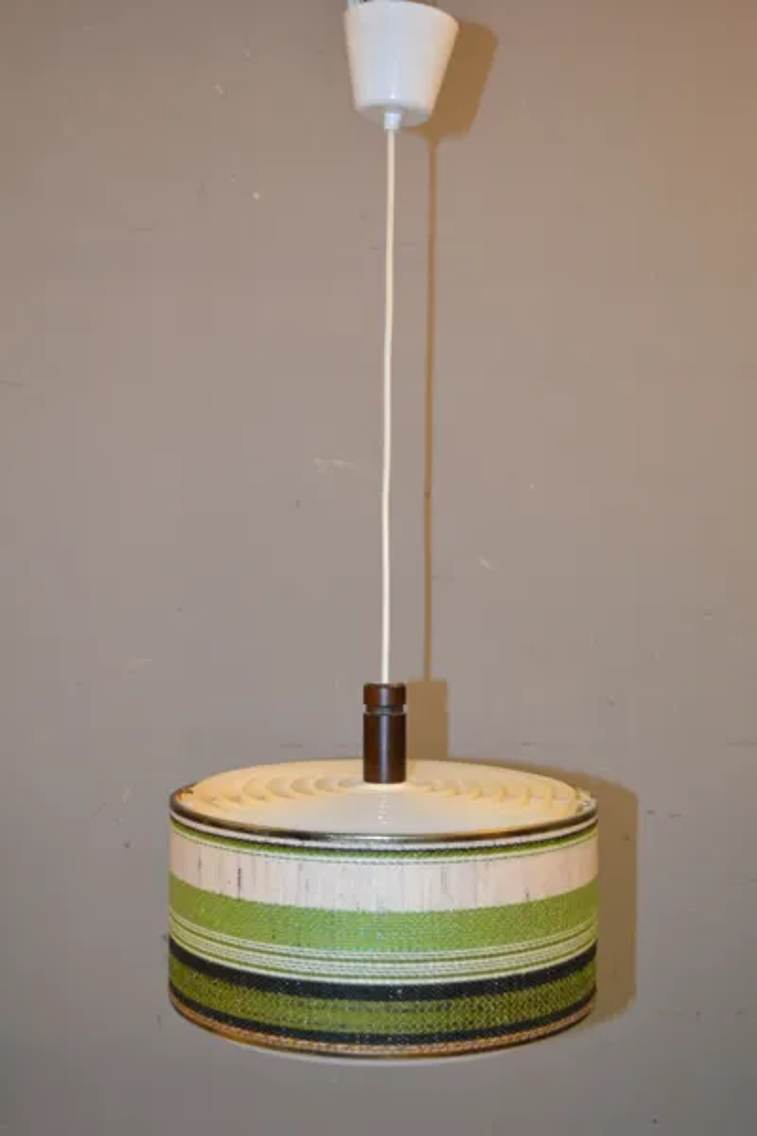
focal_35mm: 48
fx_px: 1514
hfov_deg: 28.1
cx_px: 378
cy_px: 568
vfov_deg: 41.1
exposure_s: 1/60
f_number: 4.8
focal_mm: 32
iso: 1400
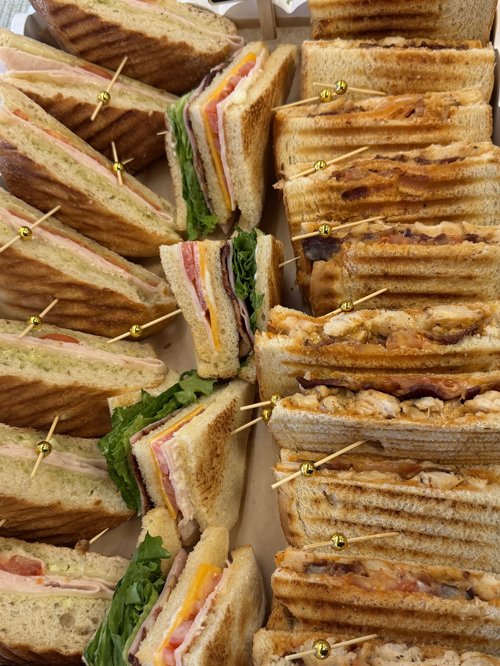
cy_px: 371
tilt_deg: -69.2
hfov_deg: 40.7
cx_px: 251
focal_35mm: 35
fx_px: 674
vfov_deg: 52.5
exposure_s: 1/120
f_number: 1.78
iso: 200
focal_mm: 6.76
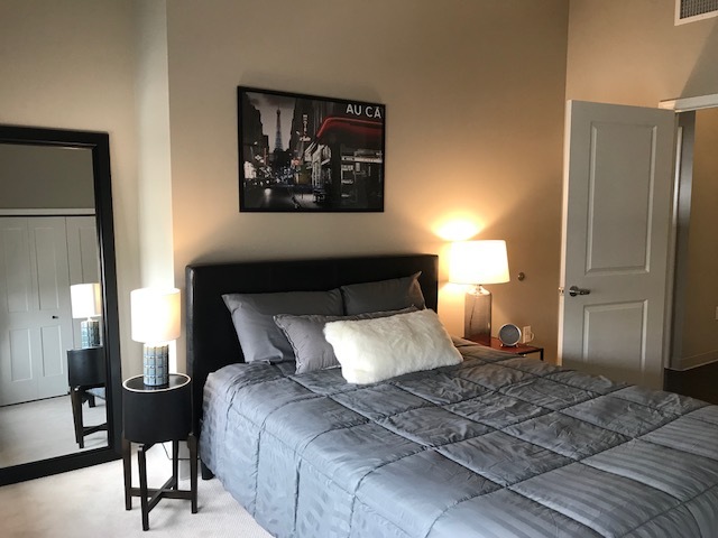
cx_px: 359
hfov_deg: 63.4
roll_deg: -0.4
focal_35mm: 28
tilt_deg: -5.1
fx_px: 581
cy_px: 269
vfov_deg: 49.7
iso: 32
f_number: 1.8
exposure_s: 1/30
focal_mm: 3.99
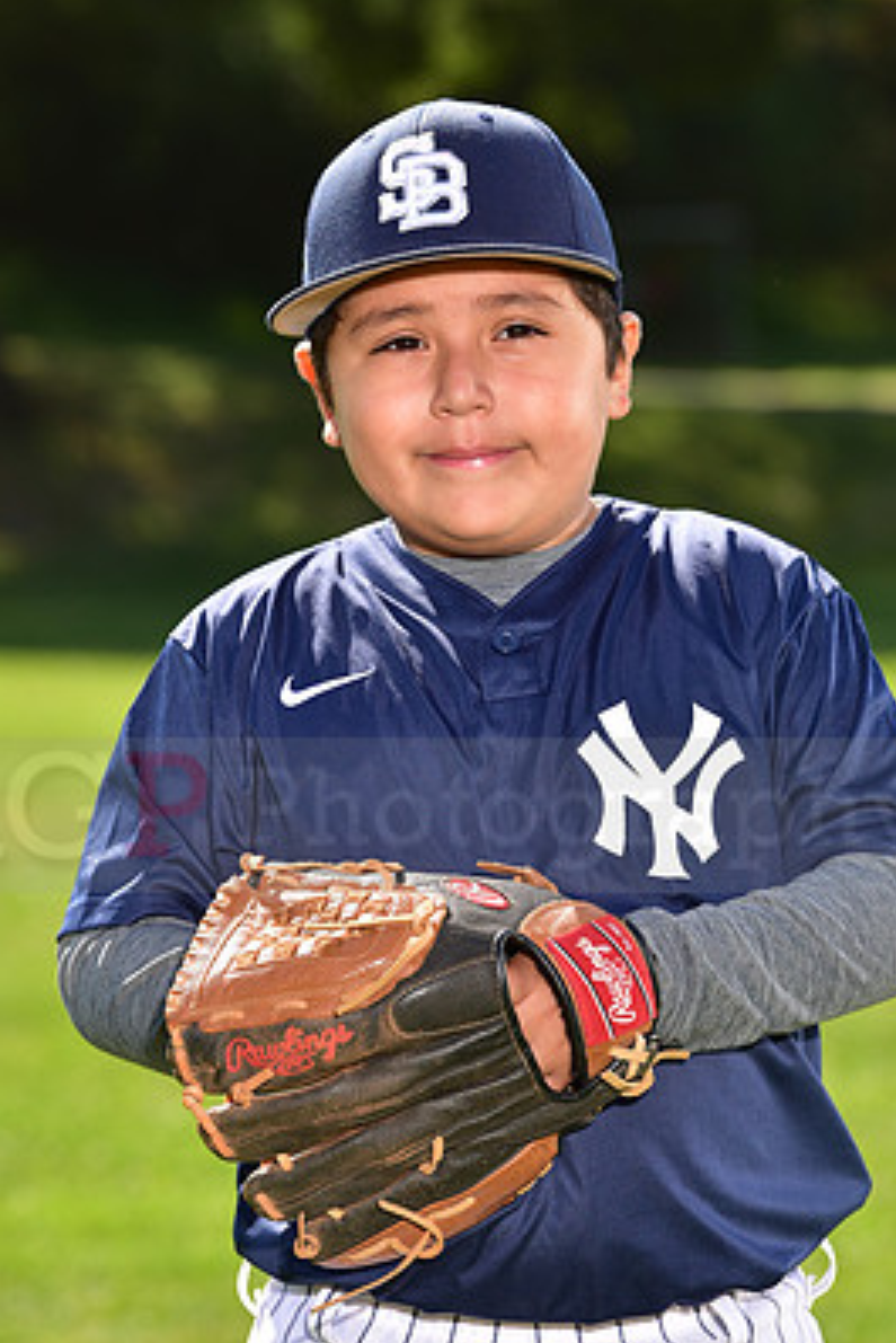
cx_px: 482
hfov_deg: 7.0
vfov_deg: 10.4
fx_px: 7348
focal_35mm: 197
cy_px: 785
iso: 100
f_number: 5.6
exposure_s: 1/250
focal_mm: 135
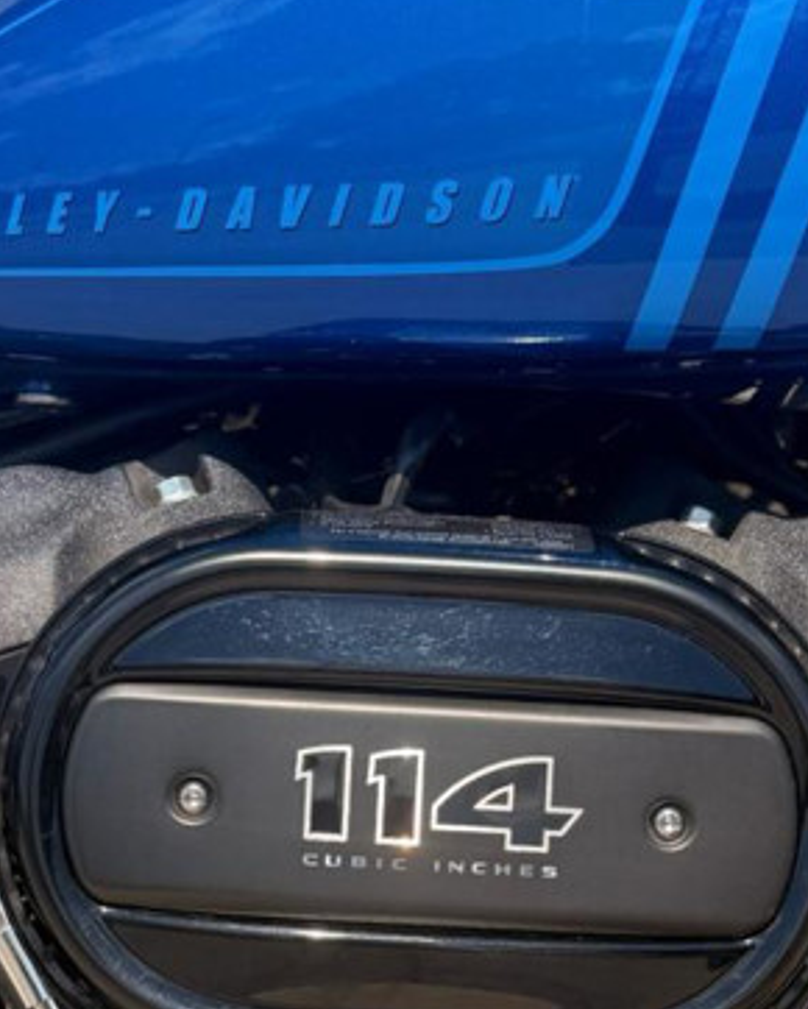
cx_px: 463
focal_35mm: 69
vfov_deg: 26.7
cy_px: 891
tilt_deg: -12.6
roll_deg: -4.9
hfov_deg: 22.2
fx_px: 2061
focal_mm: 6.76
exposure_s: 1/3279
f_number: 1.78
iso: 80
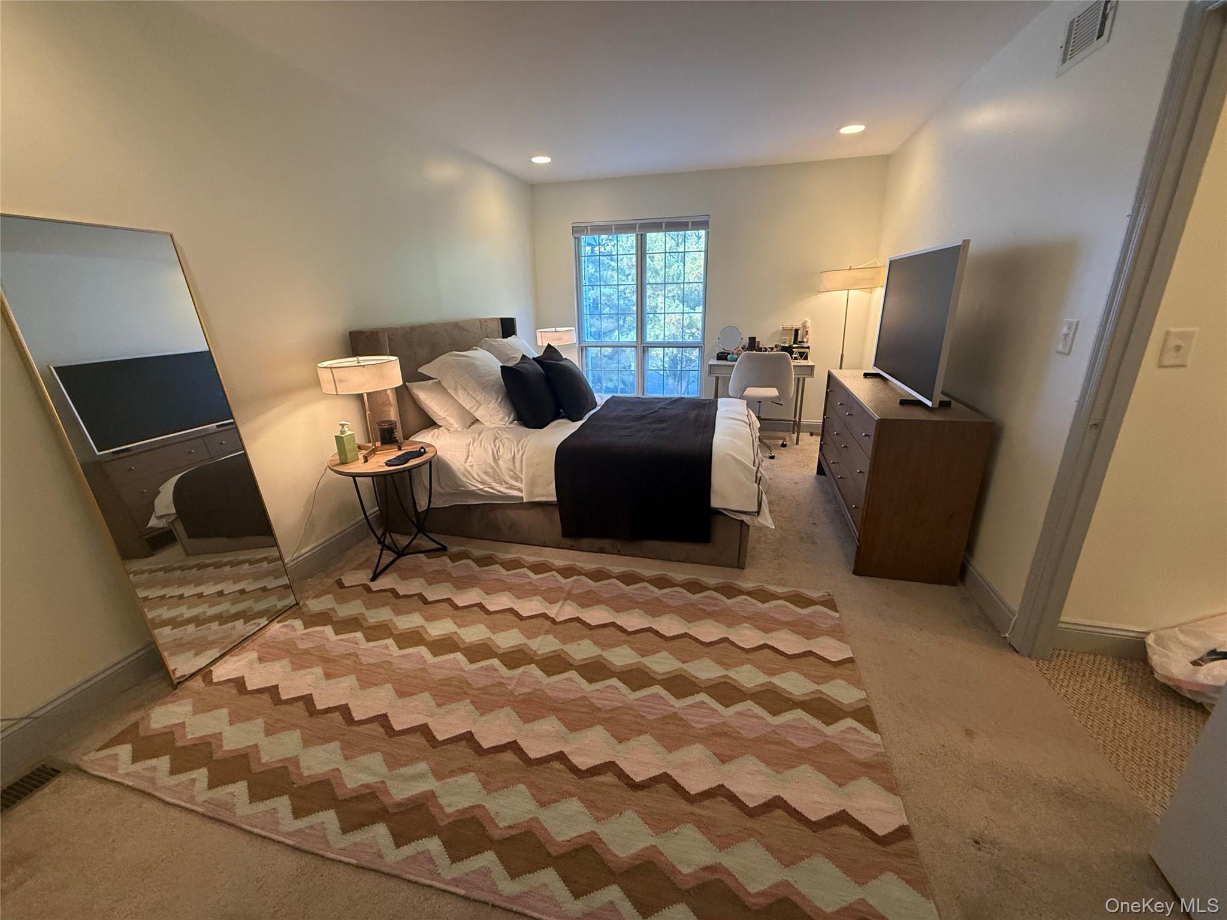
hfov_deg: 102.1
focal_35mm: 14
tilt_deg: -18.4
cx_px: 614
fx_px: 496
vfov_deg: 85.7
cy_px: 460
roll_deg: +0.8
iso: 320
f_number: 2.2
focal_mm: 2.22
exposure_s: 1/120
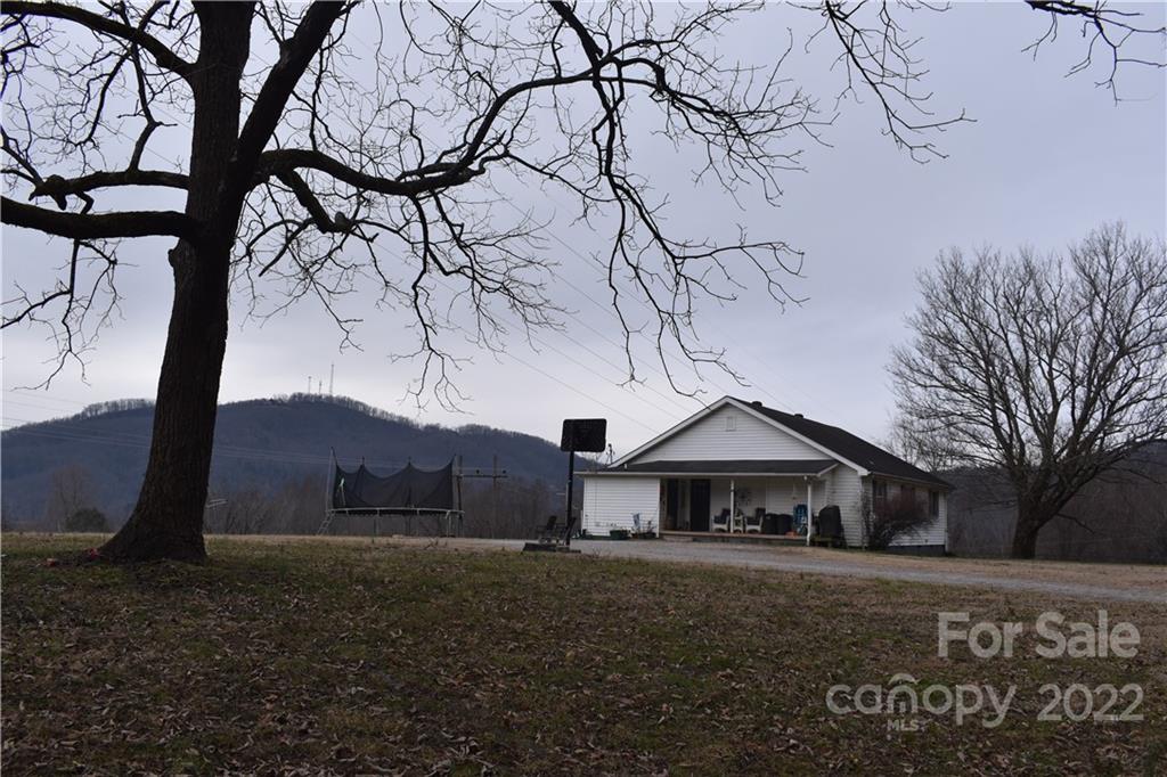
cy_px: 388
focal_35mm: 30
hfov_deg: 61.9
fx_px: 972
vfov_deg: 43.6
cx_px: 584
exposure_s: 1/250
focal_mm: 20
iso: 220
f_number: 8
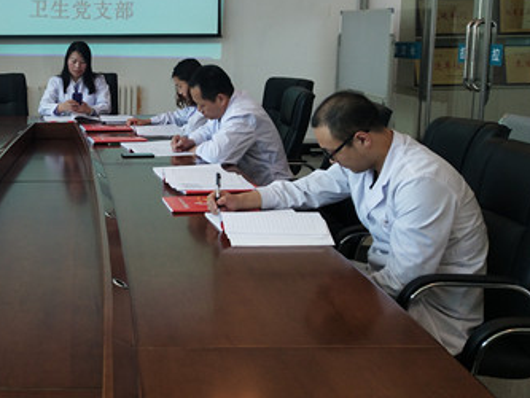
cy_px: 145
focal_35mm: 54
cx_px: 59
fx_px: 827
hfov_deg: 33.7
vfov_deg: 26.9
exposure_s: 1/100
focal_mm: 3.95
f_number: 1.8
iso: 159
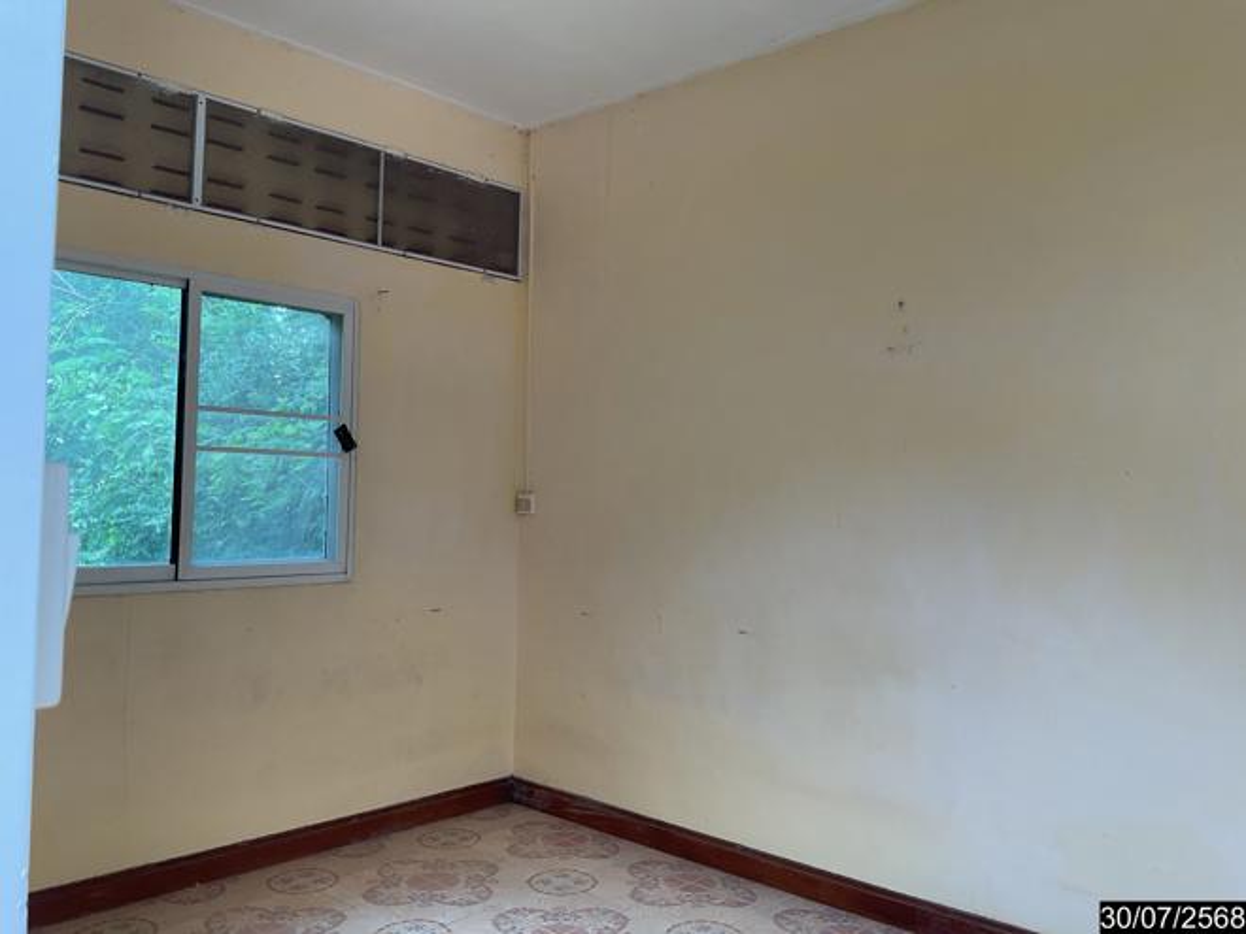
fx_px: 1044
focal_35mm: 29
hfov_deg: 61.7
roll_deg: -1.5
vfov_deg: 48.2
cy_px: 467
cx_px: 623
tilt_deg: +1.6
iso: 25
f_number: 1.8
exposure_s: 1/120
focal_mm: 3
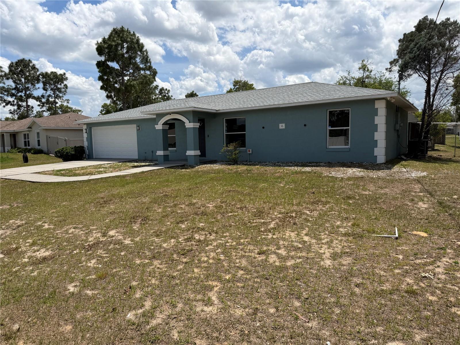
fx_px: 319
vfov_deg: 56.8
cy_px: 172
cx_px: 230
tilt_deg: -5.9
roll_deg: +1.1
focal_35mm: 24
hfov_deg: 71.6
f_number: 1.78
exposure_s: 1/6173
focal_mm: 6.76
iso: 80
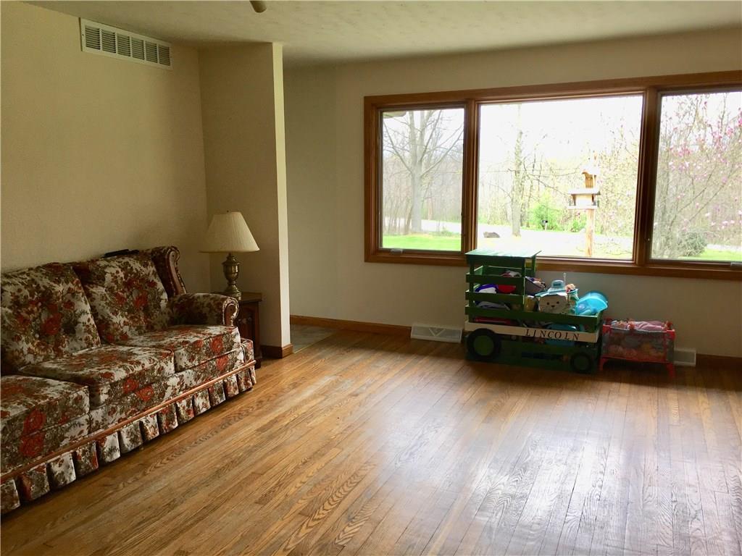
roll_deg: +0.7
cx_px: 371
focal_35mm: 29
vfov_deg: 48.2
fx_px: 622
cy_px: 278
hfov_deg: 61.7
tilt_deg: -9.2
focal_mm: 4.15
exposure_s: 1/40
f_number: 2.2
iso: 32
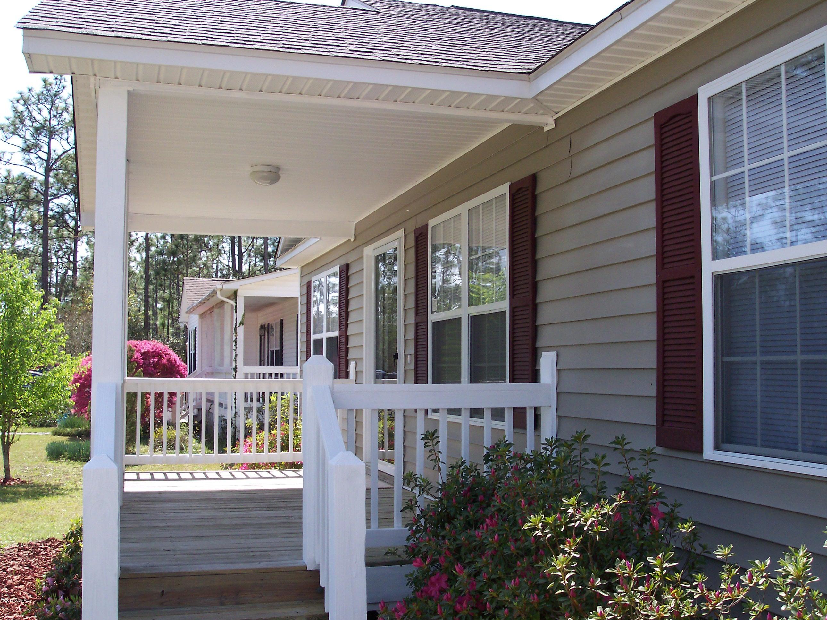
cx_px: 414
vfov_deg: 37.7
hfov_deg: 49.0
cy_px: 310
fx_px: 907
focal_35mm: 38
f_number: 4.8
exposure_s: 1/350
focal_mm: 8
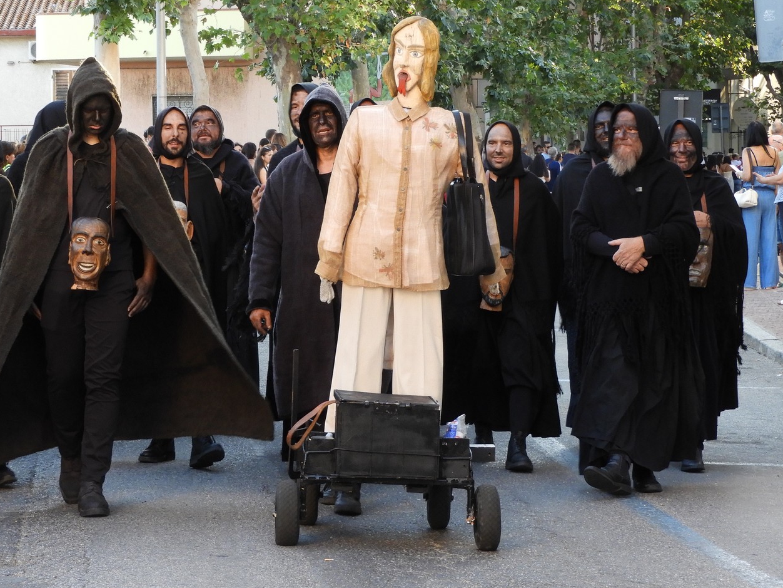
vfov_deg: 9.8
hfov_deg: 13.1
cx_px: 330
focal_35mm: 151
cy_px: 267
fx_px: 3416
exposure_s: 1/60
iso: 250
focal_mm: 18.8
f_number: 4.8
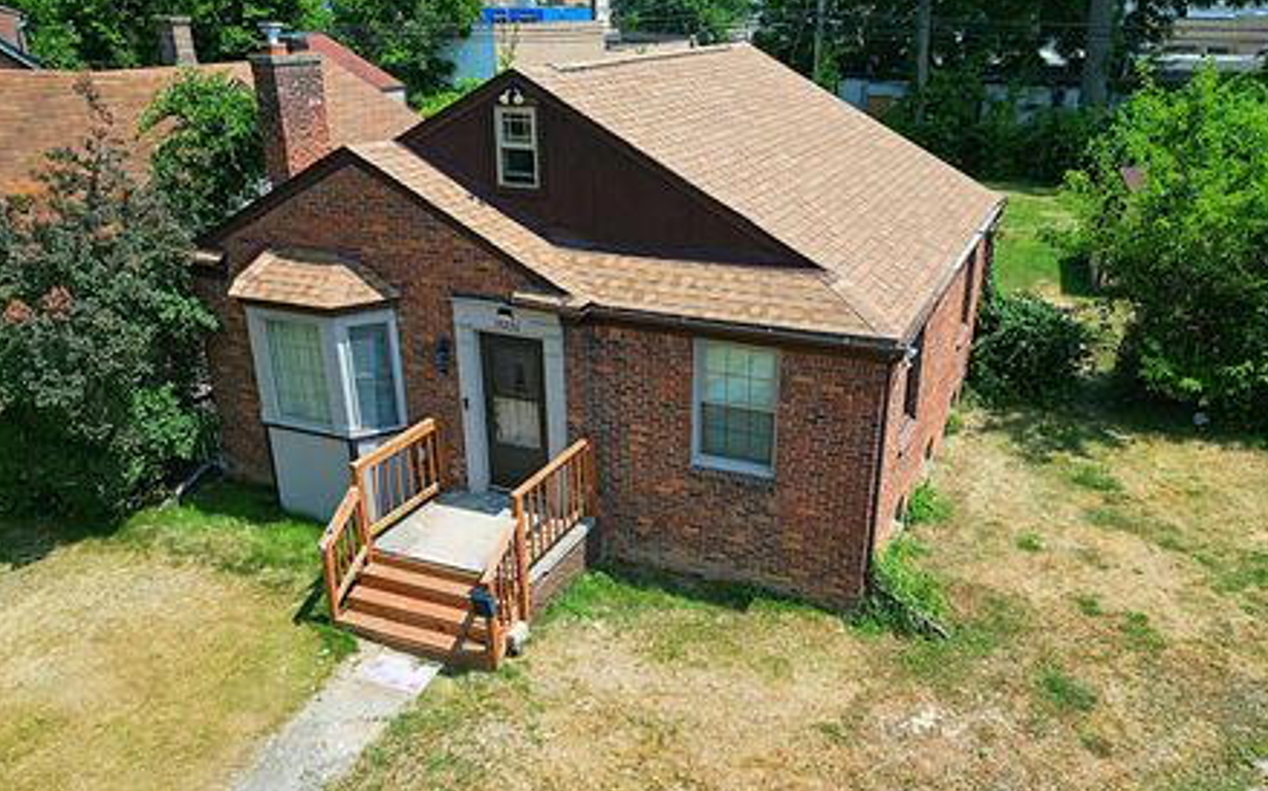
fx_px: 1002
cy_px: 458
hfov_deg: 64.6
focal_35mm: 29
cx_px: 667
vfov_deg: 43.0
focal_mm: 6.7
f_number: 1.7
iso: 110
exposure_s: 1/2000
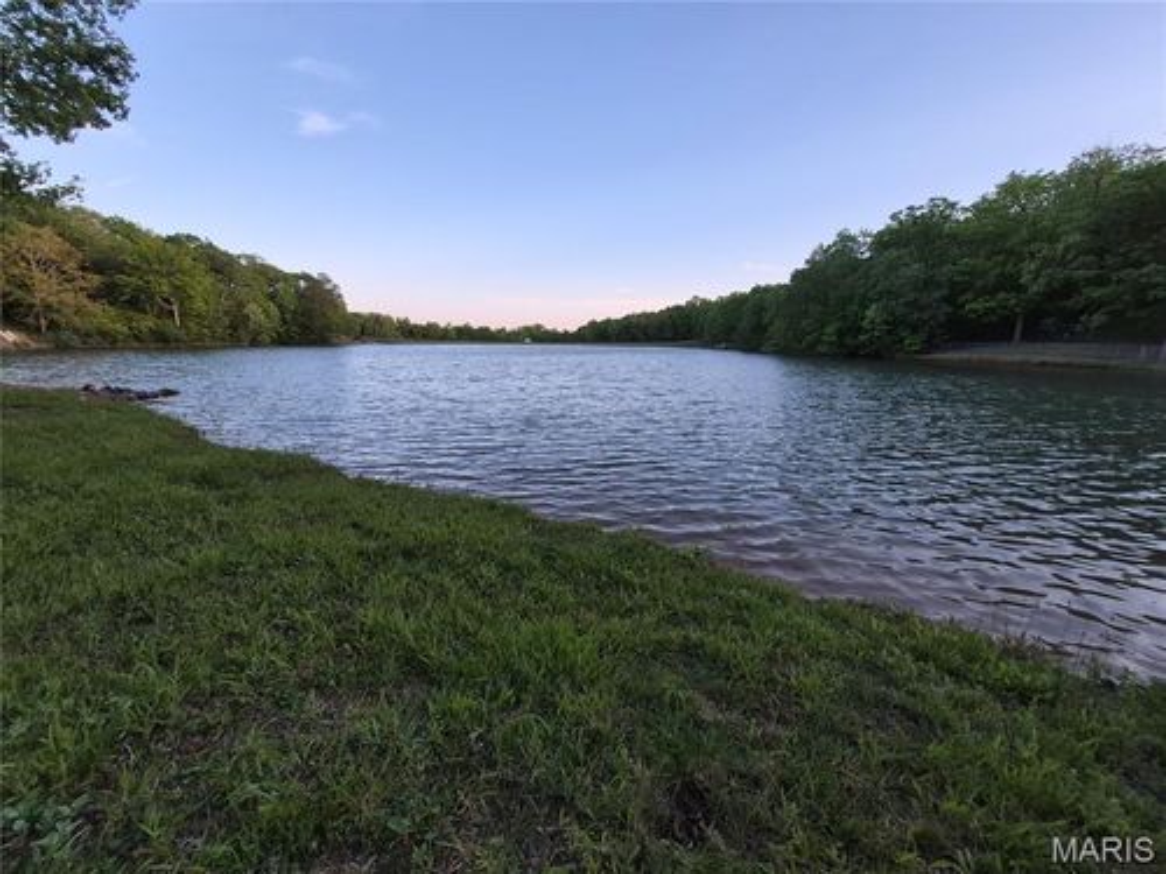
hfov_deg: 106.2
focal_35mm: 13
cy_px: 437
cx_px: 583
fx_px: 438
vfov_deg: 89.9
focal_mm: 1.74
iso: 100
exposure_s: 1/718
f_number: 2.2
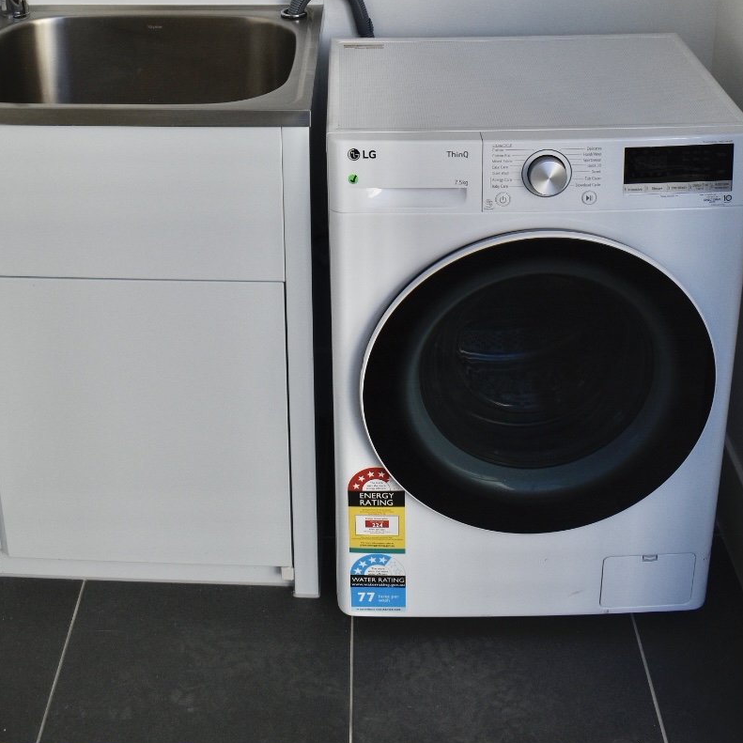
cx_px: 310
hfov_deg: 36.0
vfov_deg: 33.3
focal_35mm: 47
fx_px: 1141
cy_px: 13
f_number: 8
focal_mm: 18
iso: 400
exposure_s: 1/250
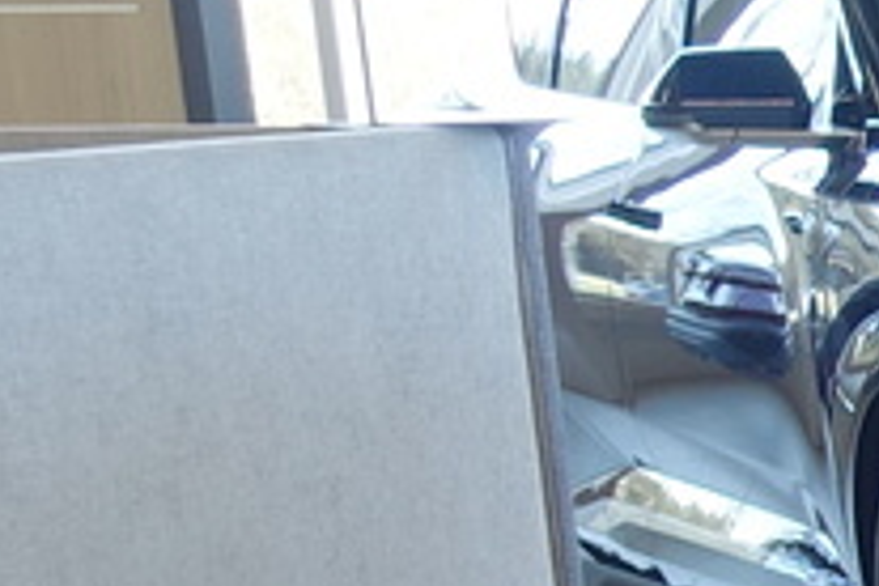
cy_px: 1176
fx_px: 4590
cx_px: 2743
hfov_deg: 8.8
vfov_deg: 7.0
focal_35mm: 188
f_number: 2.8
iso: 125
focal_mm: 8.8
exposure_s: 1/60
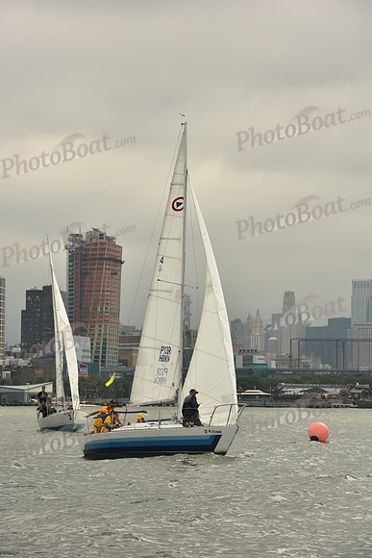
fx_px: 1936
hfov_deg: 11.0
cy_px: 279
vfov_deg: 16.4
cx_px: 186
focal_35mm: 125
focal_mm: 125
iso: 320
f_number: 9
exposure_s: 1/1250
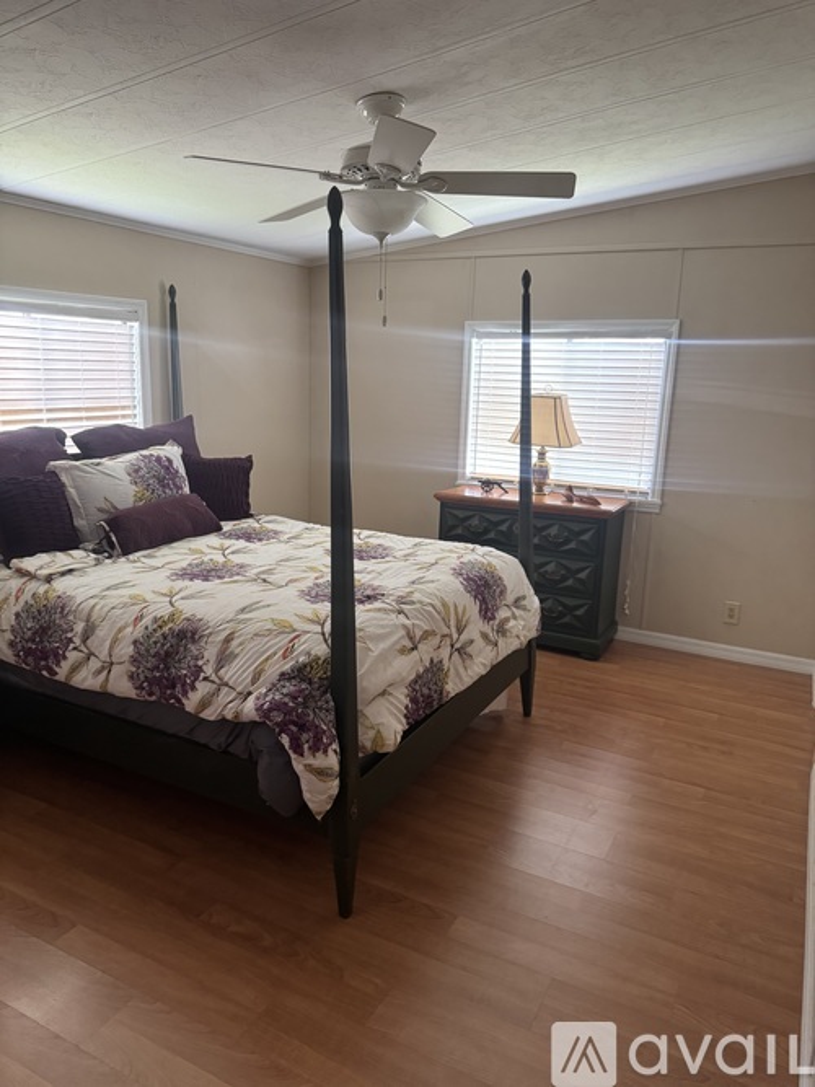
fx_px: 754
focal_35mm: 24
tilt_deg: -12.1
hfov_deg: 56.8
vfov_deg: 71.6
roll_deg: -1.2
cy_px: 544
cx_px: 408
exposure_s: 1/60
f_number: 1.78
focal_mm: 6.76
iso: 500
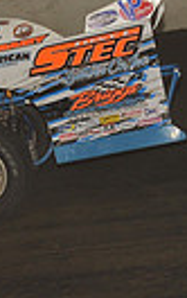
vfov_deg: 5.9
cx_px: -264
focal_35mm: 358
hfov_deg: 3.6
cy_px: 156
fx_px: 2907
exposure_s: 1/320
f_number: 6.3
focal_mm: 80
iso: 800
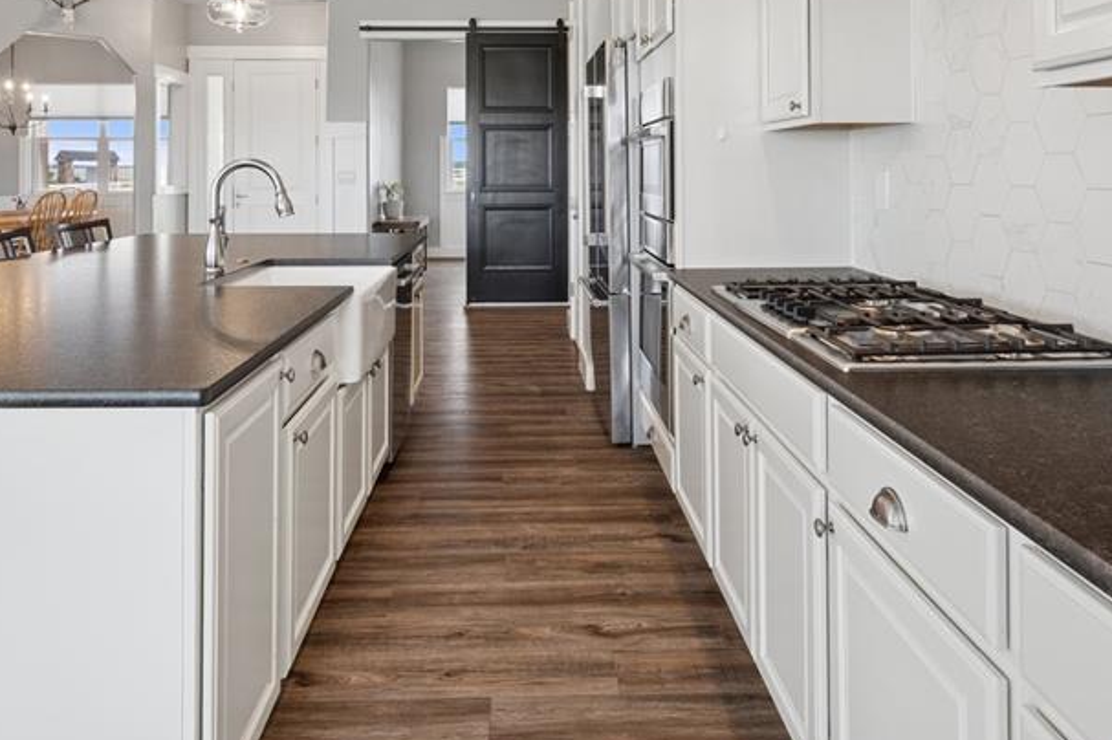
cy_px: 159
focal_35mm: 27
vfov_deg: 45.7
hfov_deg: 67.4
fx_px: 834
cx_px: 544
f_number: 11
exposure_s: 1
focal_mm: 16
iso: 100
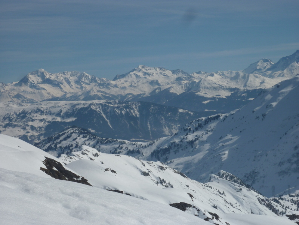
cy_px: 112
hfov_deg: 23.6
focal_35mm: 83
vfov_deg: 17.8
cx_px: 150
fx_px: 717
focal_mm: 13.7
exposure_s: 1/1300
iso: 80
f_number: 6.3
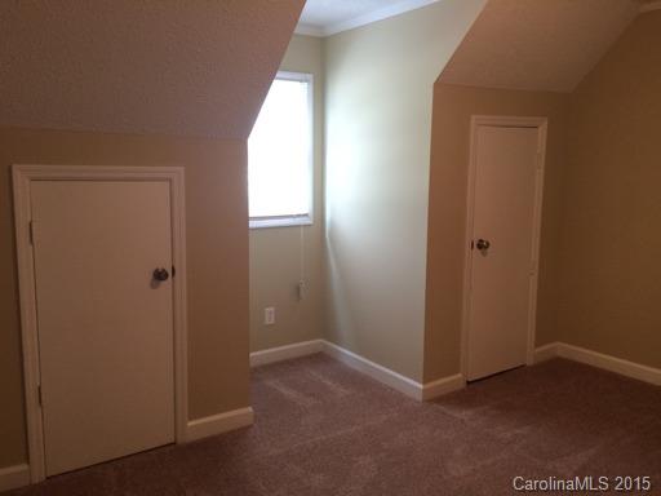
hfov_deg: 61.7
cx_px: 330
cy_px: 248
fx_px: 554
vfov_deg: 48.2
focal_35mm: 29
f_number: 2.2
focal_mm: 4.15
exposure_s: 1/30
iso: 100
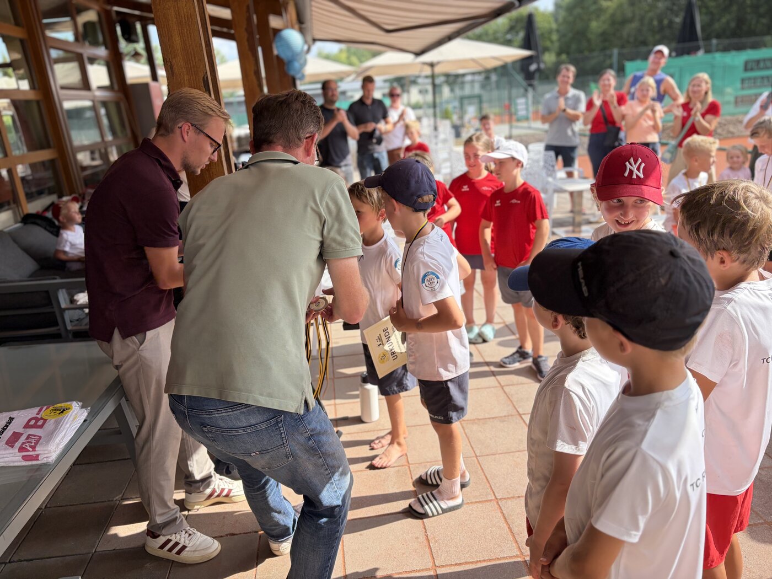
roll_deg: +5.4
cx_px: 386
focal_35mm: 26
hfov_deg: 67.3
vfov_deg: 53.1
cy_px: 290
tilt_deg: -17.3
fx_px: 580
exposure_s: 1/1032
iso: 50
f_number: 1.6
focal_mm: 5.96
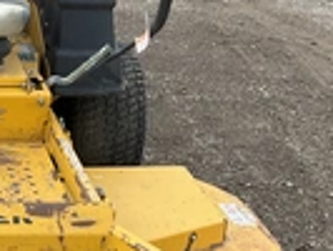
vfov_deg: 17.0
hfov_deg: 21.2
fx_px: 838
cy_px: 168
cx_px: -45
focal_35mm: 87
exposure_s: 1/270
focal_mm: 3
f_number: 1.8
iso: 25
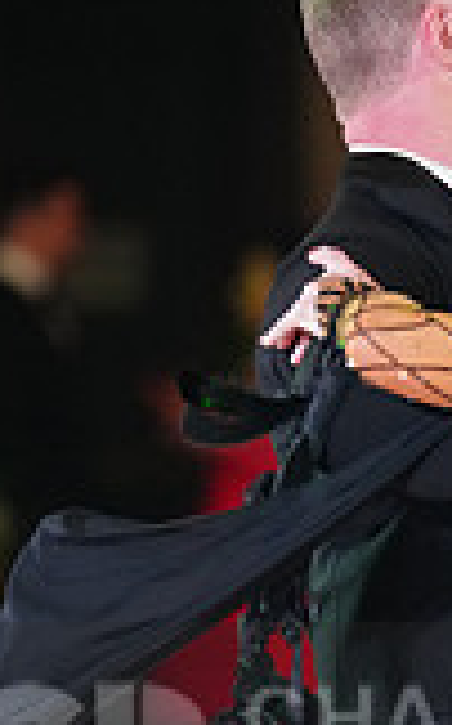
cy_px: 774
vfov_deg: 3.2
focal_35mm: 665
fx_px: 13130
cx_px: 521
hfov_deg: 2.0
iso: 2500
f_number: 2.8
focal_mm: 182
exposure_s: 1/320
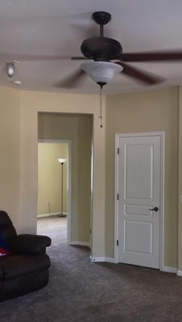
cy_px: 163
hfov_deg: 27.3
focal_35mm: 43
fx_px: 368
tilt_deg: +1.6
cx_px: 139
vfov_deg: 47.3
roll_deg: -1.6
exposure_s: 1/33
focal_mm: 4.15
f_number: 2.2
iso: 80
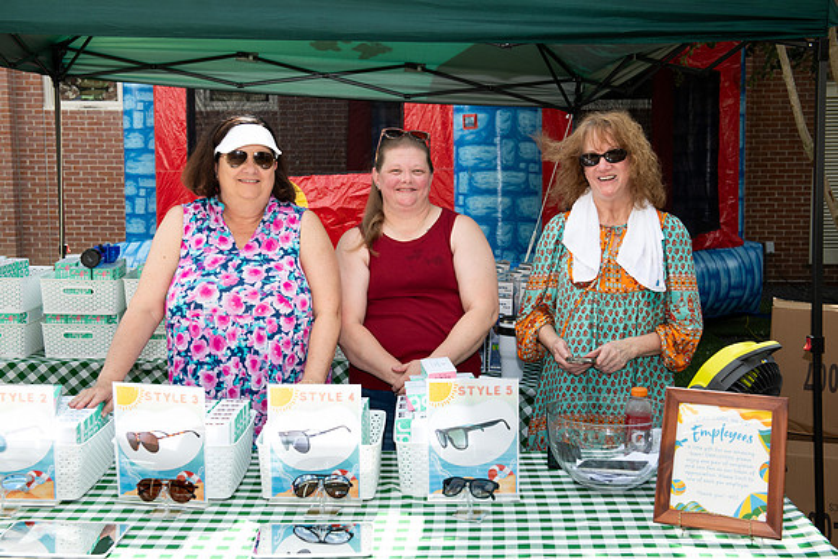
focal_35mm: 48
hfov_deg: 41.0
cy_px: 280
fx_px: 1122
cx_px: 419
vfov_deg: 28.0
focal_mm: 48
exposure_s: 1/640
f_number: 7.1
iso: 800
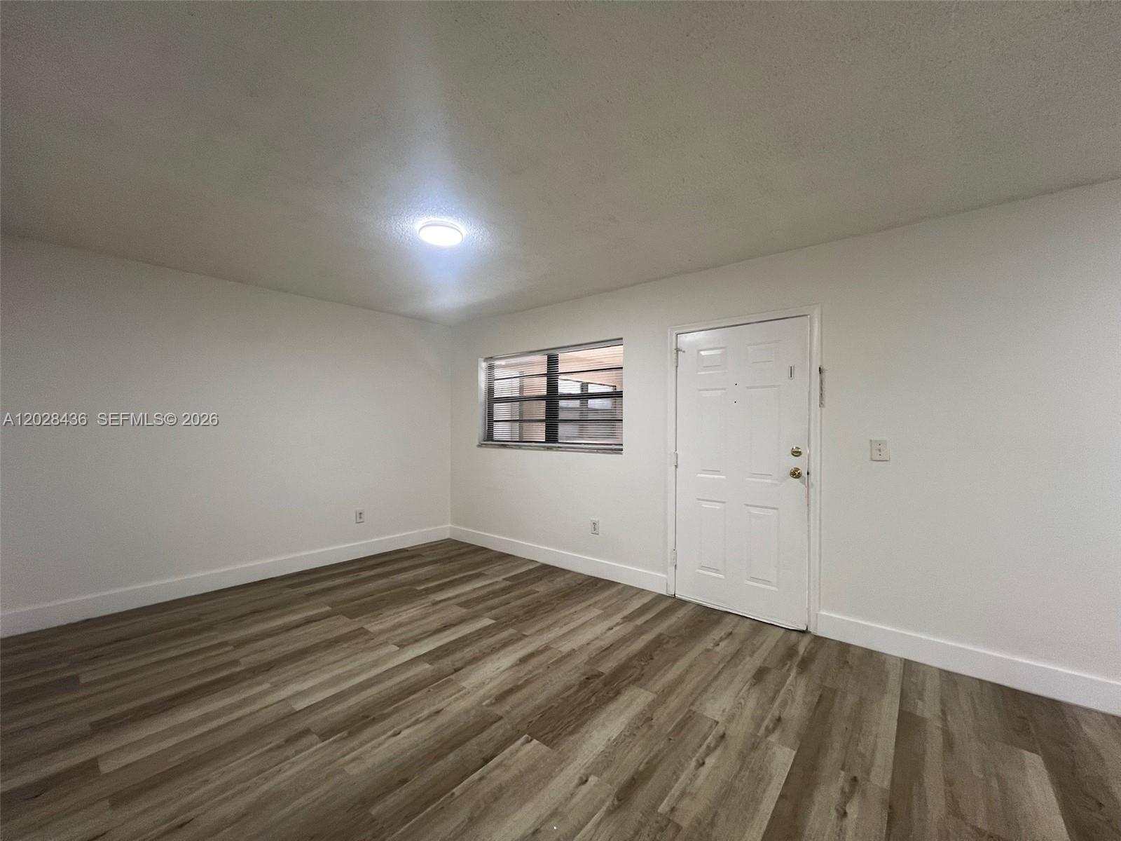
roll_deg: -0.7
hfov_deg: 106.2
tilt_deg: +1.0
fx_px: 421
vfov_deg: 89.9
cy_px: 420
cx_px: 560
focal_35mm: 13
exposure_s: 1/60
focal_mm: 1.57
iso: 160
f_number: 1.8
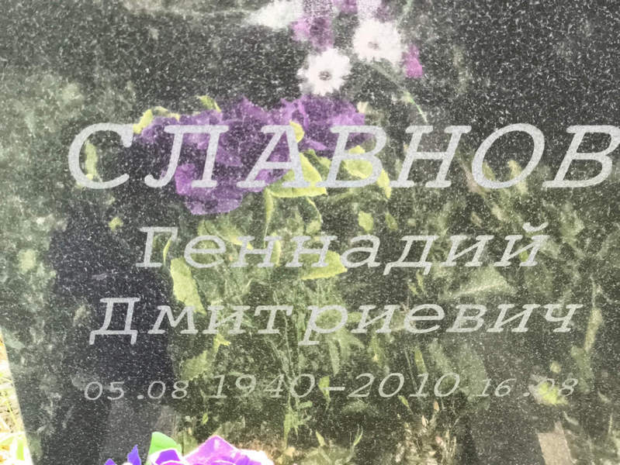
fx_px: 896
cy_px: 232
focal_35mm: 50
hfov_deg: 38.2
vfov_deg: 29.1
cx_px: 310
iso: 64
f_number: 1.7
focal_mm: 4.71
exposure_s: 1/100
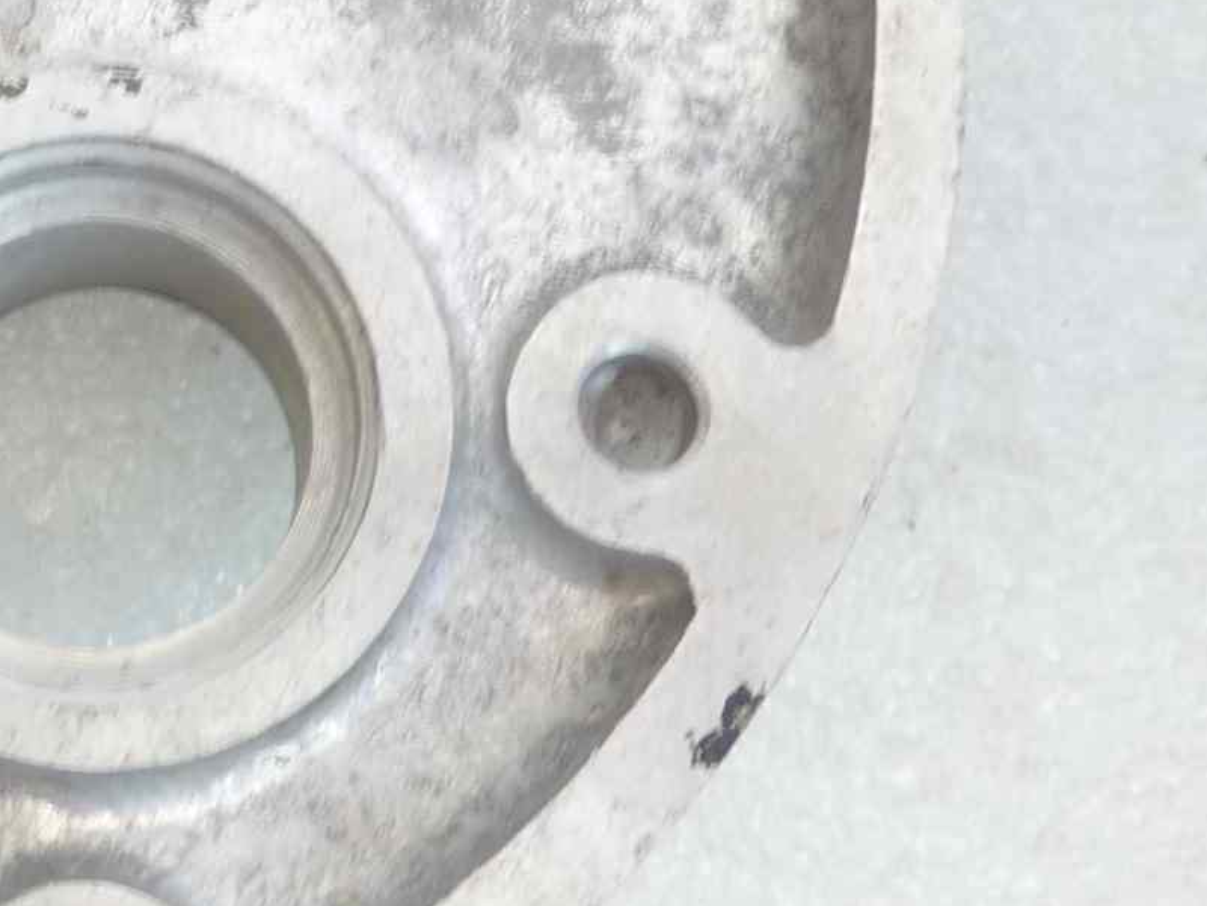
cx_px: 143
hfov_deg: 23.8
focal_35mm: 80
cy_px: 29
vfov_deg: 18.0
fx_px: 2789
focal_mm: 4.1
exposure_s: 1/10
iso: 80
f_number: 3.3
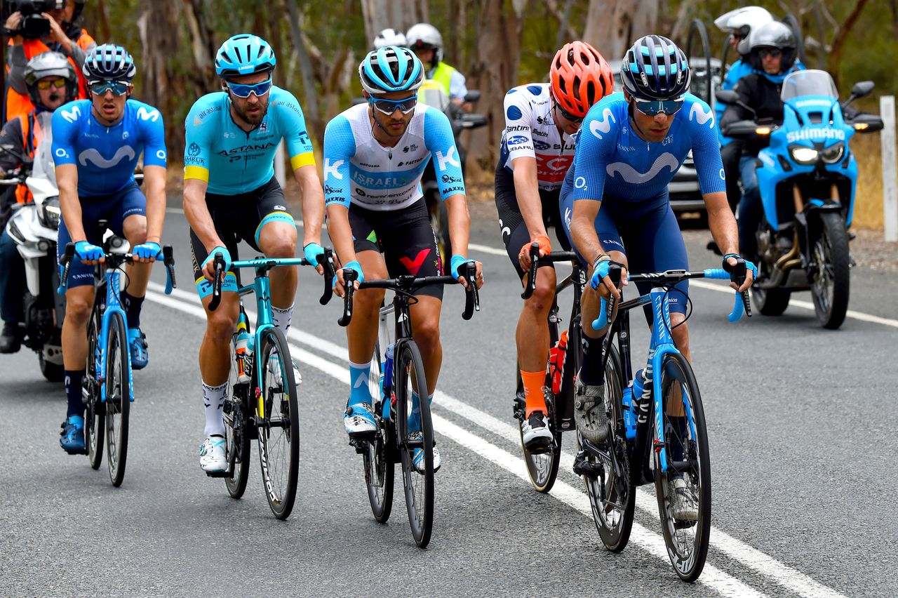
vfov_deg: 7.0
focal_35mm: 195
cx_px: 449
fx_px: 4861
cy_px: 299
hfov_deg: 10.6
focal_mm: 195
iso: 1000
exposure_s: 1/1600
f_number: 9
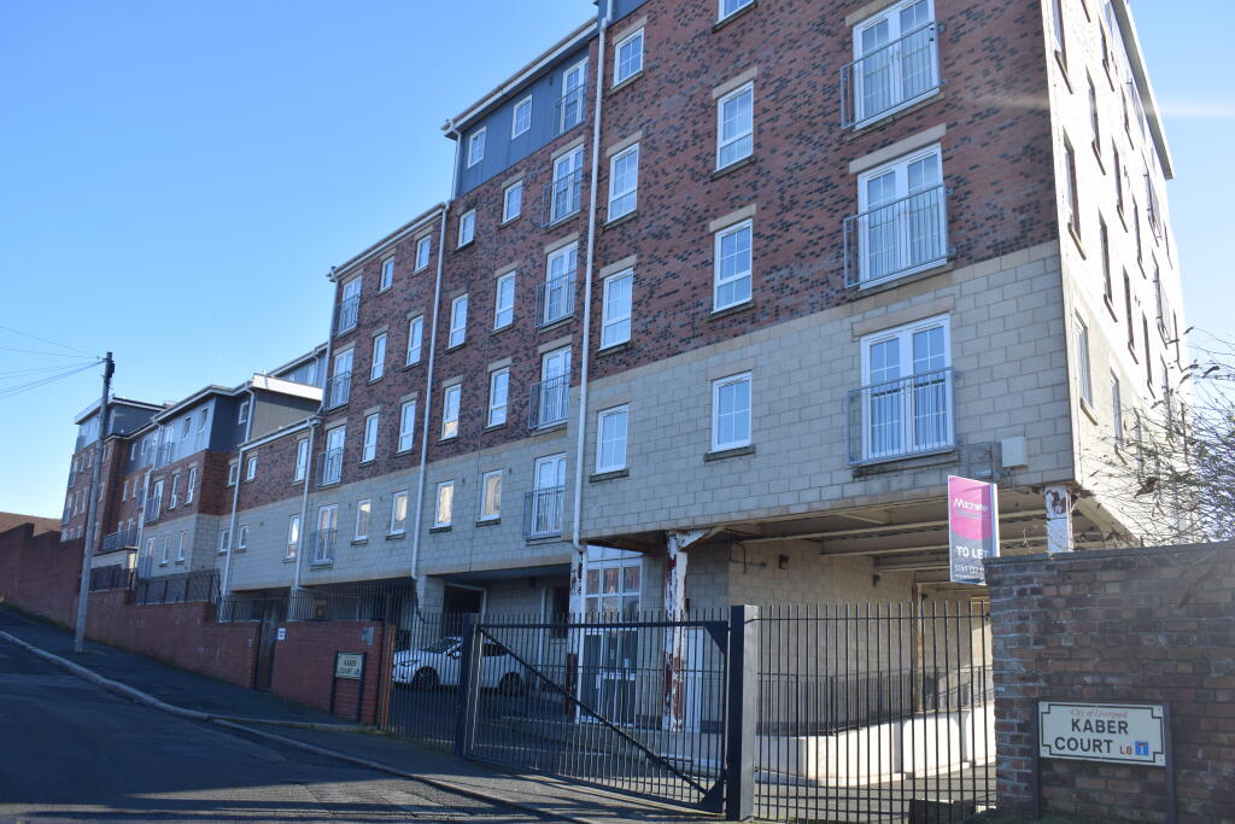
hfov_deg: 61.9
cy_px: 412
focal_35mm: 30
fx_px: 1029
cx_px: 618
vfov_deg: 43.6
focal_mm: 20
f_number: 8
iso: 200
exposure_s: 1/320
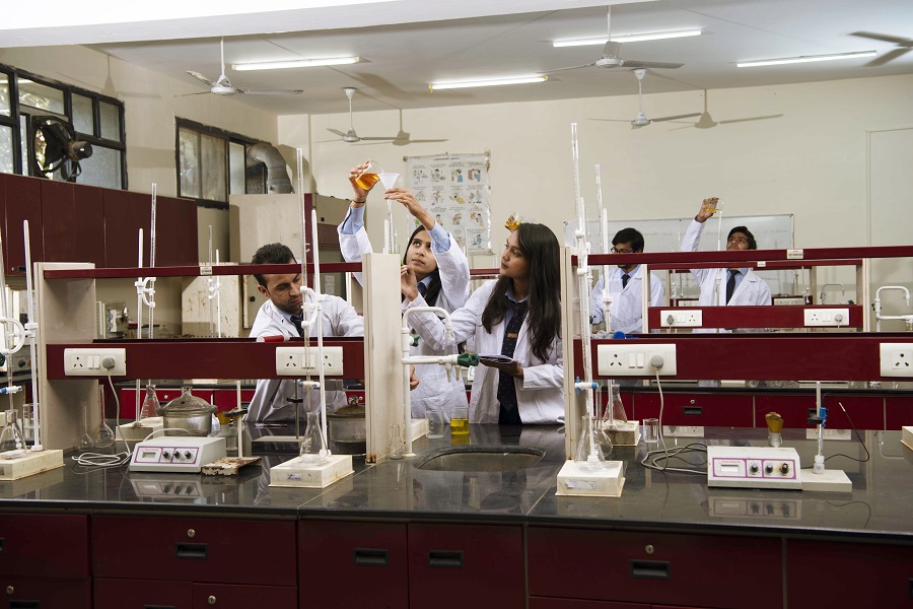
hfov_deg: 46.4
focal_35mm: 42
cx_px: 456
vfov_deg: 31.9
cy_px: 304
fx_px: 1065
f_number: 5
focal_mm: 42
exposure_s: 1/60
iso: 100
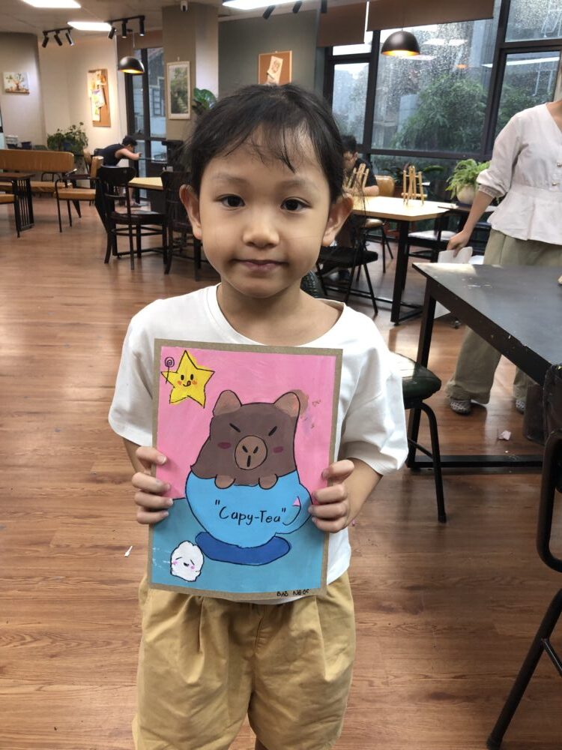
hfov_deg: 49.7
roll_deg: -2.3
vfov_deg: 63.4
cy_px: 375
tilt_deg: -19.4
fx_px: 606
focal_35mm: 28
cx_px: 281
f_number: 1.8
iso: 32
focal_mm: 3.99
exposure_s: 1/30
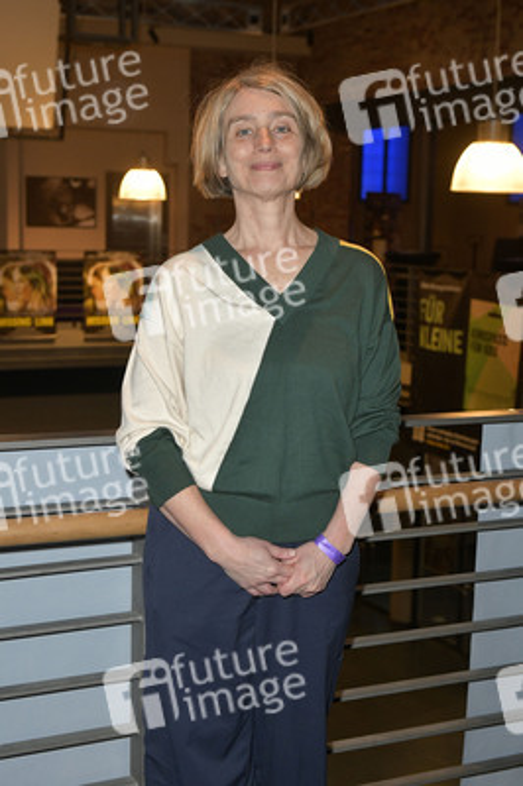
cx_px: 262
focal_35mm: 50
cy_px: 393
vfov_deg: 39.6
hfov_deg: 26.9
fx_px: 1091
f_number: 5.6
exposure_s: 1/250
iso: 2500
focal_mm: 50
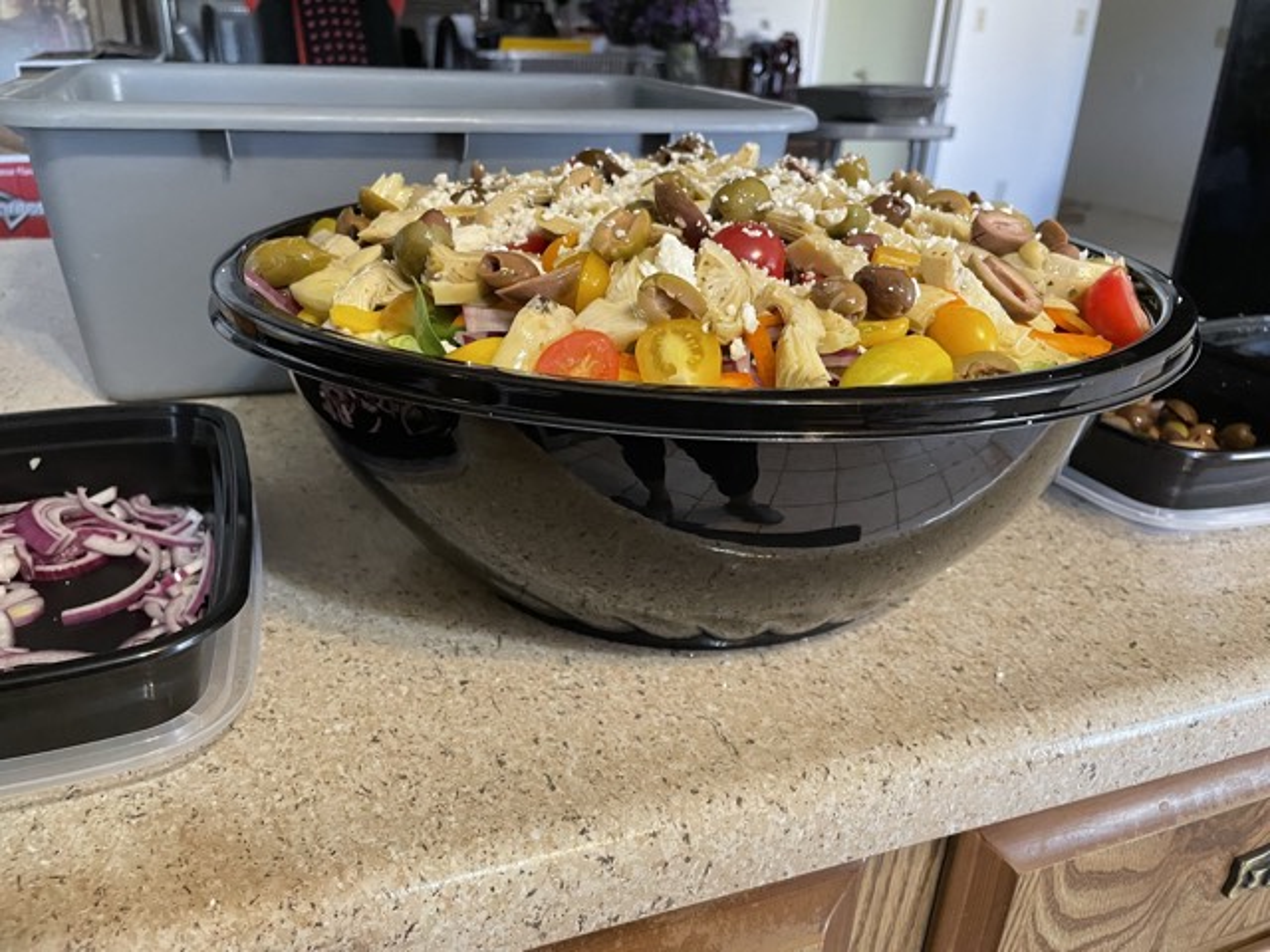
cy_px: 476
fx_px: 954
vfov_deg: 53.1
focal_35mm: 26
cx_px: 635
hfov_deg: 67.3
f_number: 1.6
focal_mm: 4.2
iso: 400
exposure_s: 1/60
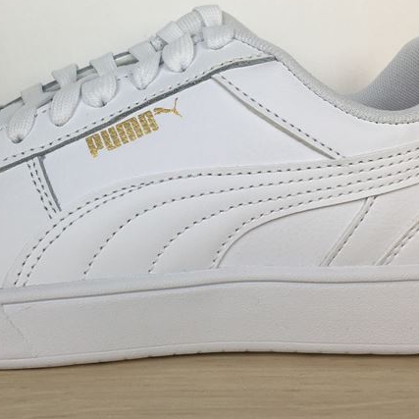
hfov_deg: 35.1
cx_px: 148
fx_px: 657
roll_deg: +0.7
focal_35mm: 48
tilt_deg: -11.5
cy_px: 175
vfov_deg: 35.3
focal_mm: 4.15
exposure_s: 1/174
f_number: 2.2
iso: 25
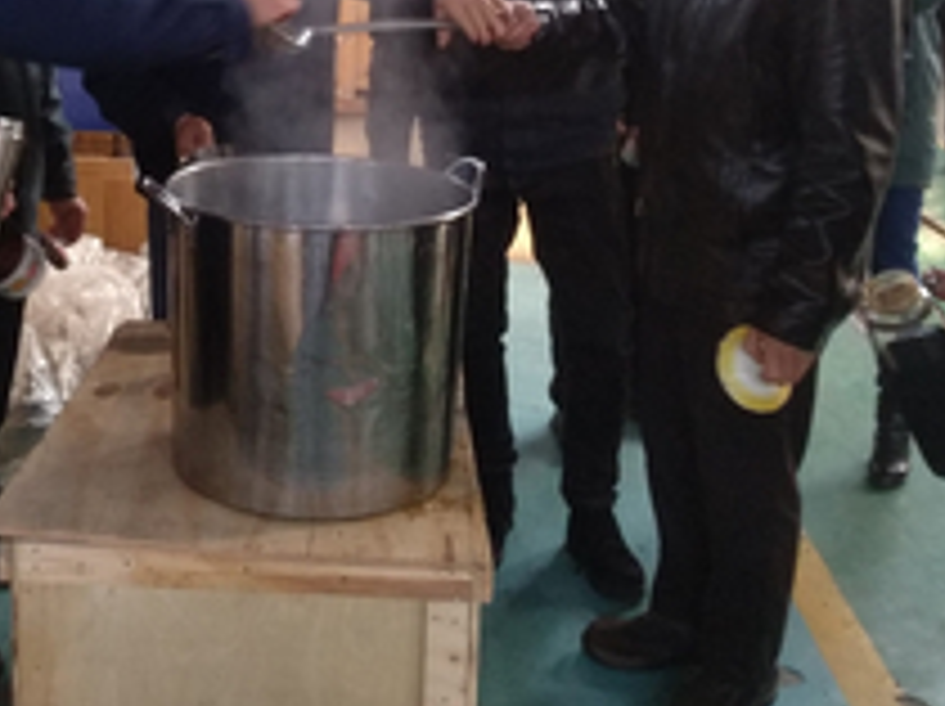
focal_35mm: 42
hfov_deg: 44.2
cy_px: 58
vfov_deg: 32.4
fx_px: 1145
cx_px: 315
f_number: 2.2
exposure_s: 1/25
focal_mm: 3.81
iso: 800
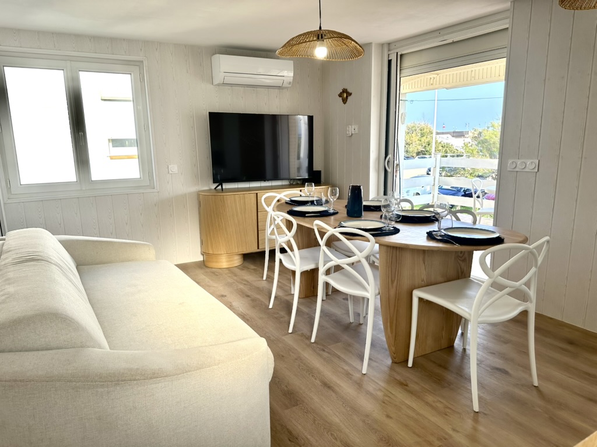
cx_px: 298
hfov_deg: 71.6
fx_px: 414
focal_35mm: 24
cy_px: 224
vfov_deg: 56.8
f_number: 1.78
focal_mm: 6.86
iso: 80
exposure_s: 1/580
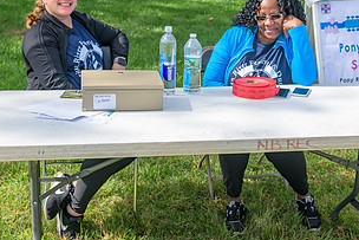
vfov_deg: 22.2
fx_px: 609
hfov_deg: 32.9
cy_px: 88
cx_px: 191
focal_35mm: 61
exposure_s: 1/160
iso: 64
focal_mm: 32
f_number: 4
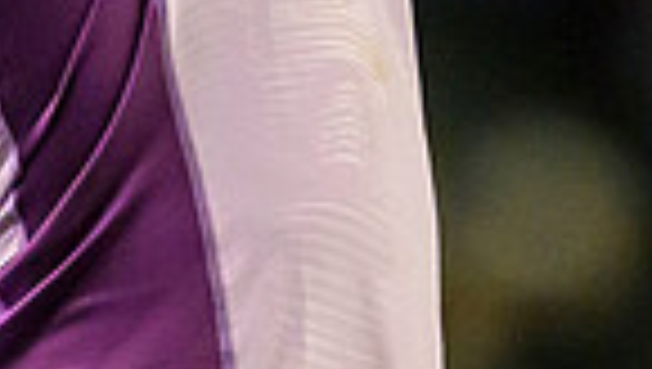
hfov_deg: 0.5
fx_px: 69312
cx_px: 447
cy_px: -479
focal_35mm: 4004
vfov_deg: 0.3
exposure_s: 1/1000
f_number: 4
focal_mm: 560
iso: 10000
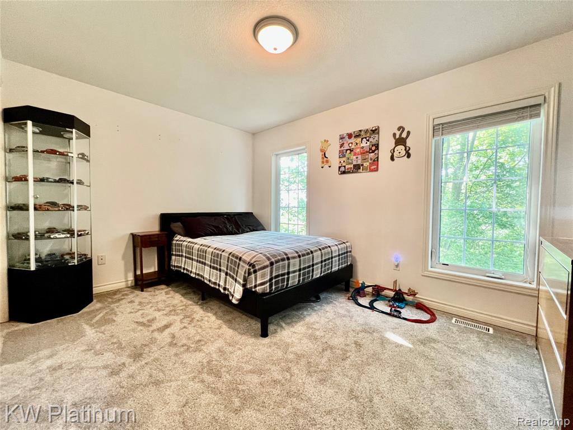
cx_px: 286
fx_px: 215
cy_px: 215
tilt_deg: -2.8
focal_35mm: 13
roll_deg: -1.4
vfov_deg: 89.9
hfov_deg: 106.2
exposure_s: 1/60
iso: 320
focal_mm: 1.57
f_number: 1.8
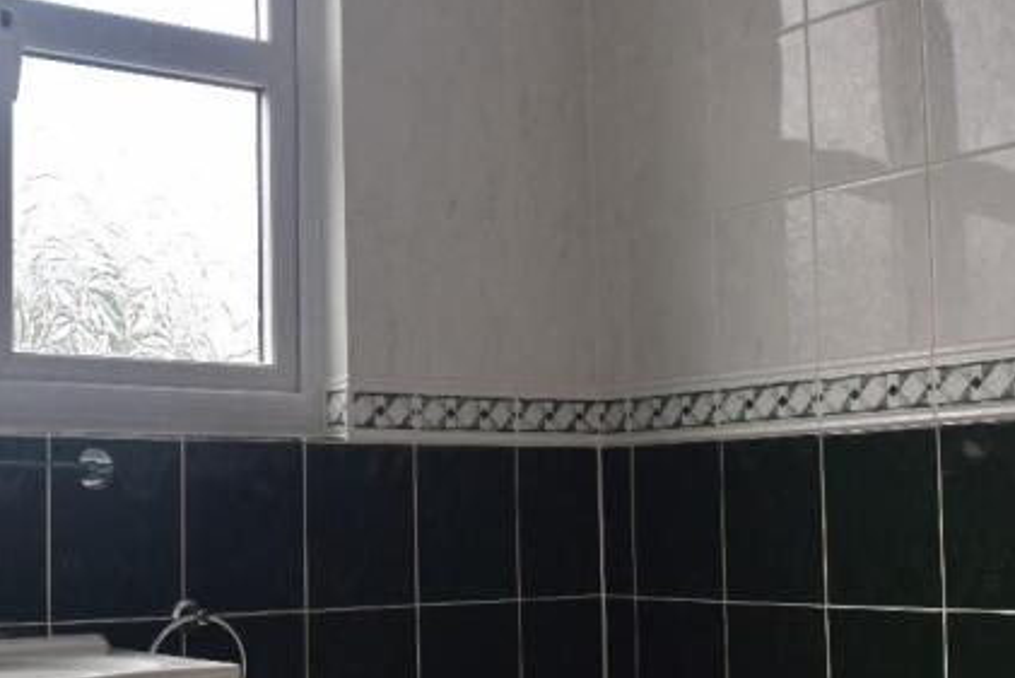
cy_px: 438
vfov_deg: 24.1
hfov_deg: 35.5
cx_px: 401
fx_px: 1579
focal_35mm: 56
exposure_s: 1/125
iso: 400
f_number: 9
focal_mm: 24
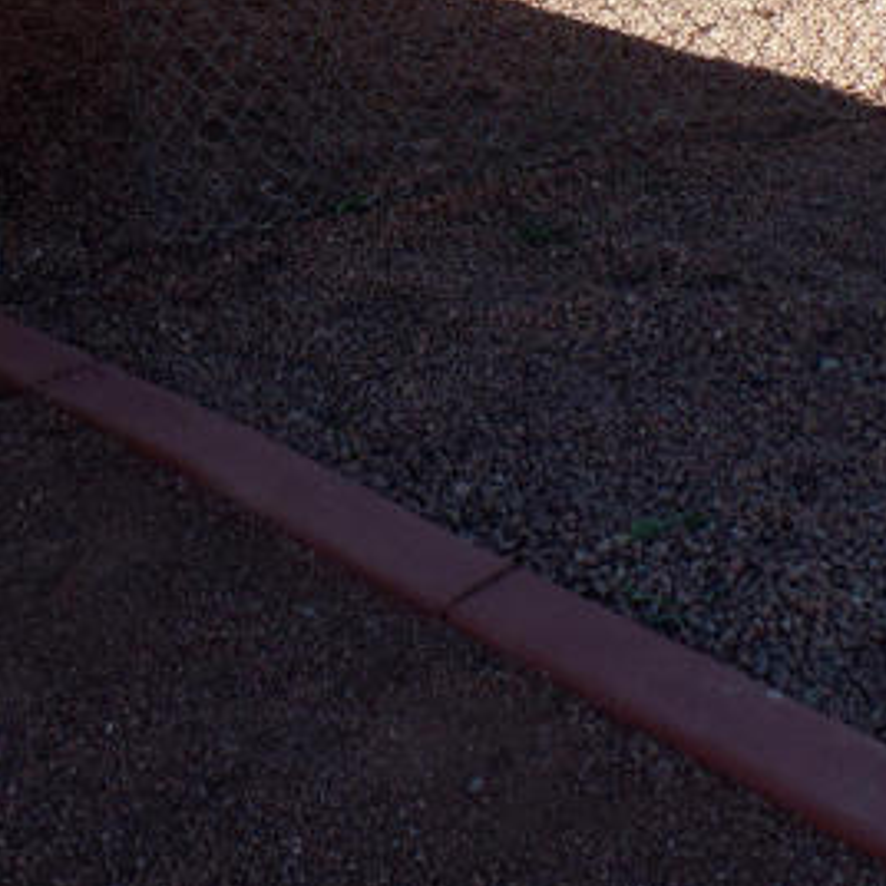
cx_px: 288
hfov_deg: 24.2
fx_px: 2056
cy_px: -96
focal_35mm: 71
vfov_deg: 22.9
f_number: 3.3
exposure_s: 1/350
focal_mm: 5
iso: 80
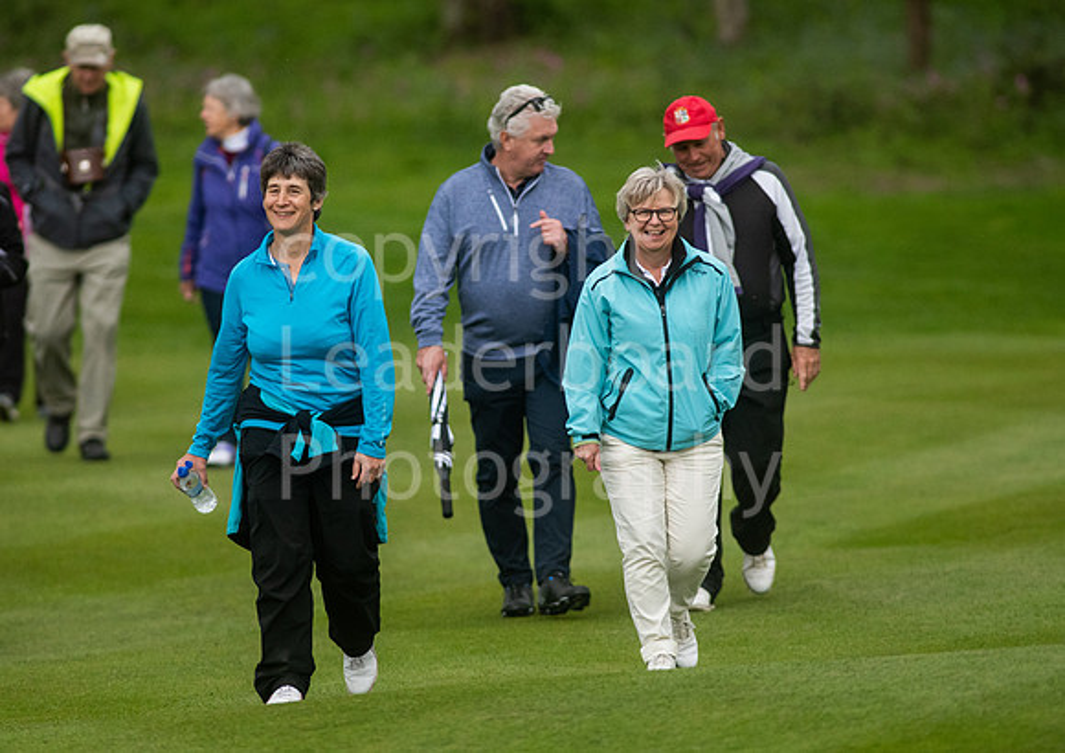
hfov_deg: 3.8
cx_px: 453
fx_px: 16243
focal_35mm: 539
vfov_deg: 2.7
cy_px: 394
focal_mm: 300
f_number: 4
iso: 1000
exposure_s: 1/2000
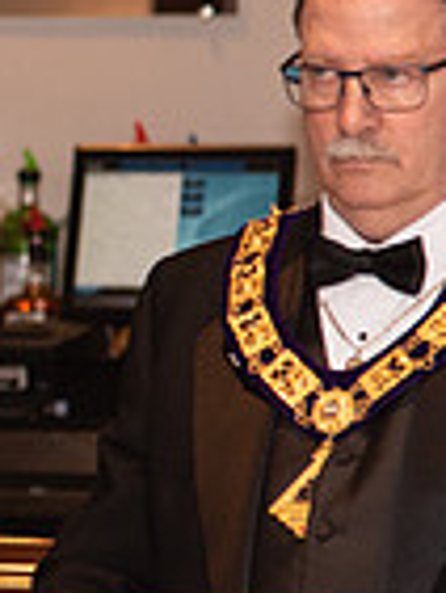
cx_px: -332
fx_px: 7462
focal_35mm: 435
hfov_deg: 3.4
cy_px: 284
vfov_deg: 4.6
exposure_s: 1/200
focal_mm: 110
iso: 800
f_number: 4
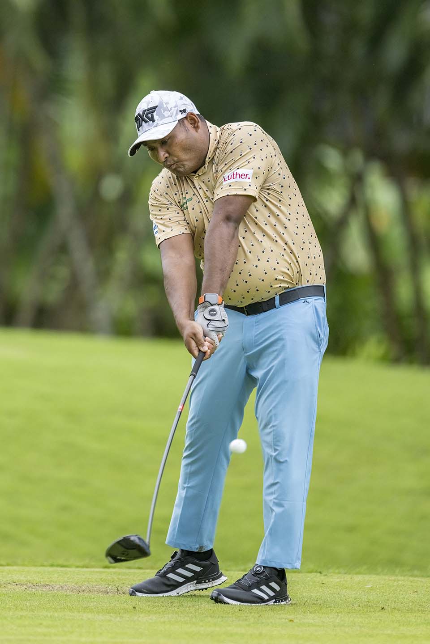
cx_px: 215
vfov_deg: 5.2
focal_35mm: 400
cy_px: 322
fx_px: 7166
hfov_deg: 3.4
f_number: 3.5
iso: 1000
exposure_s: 1/4000
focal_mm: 400
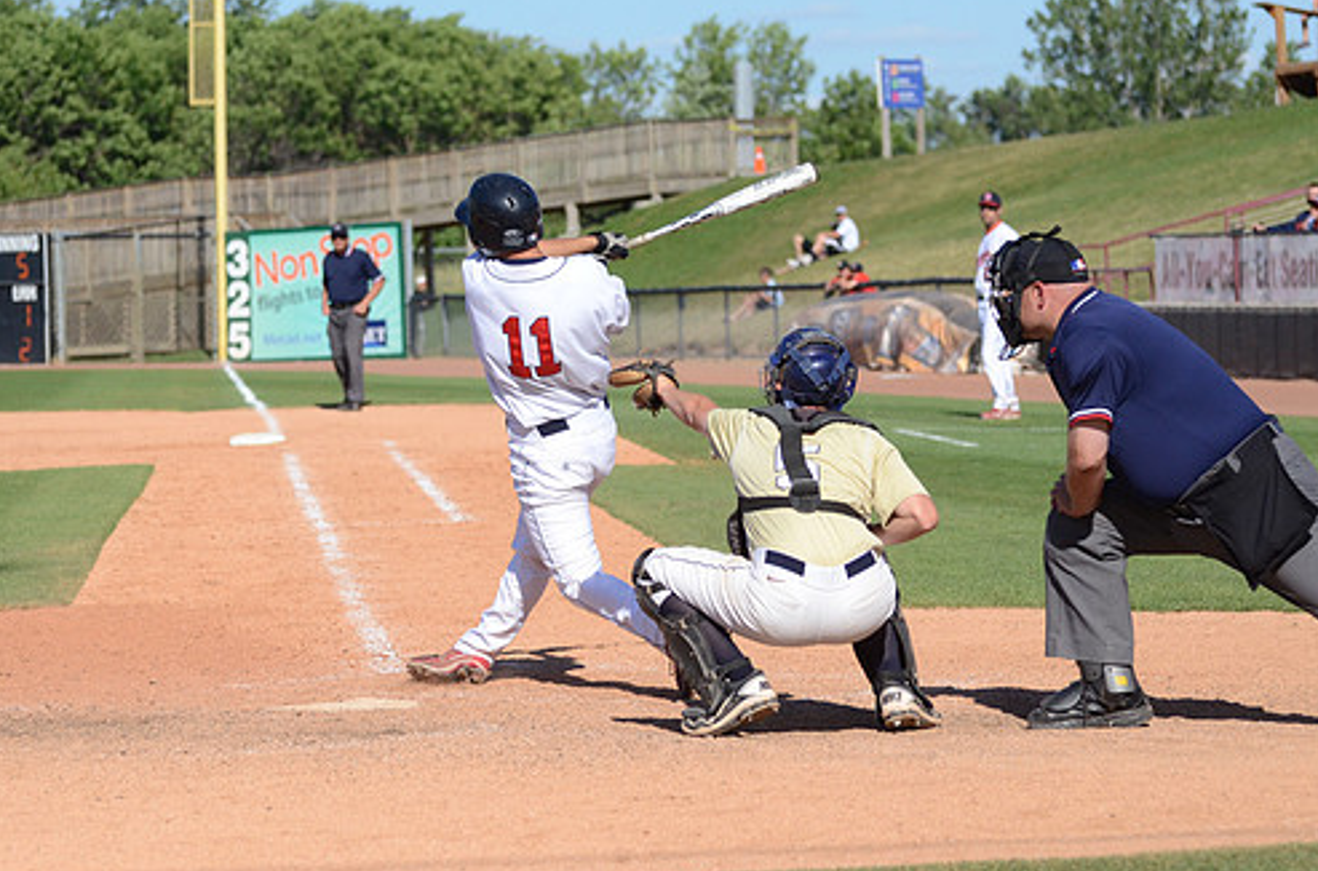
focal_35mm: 173
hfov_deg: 11.9
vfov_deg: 7.9
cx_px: 599
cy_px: 369
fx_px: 6317
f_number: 4.5
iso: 800
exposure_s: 1/8000
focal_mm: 98
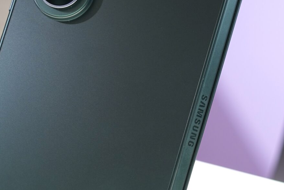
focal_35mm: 123
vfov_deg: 11.1
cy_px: 98
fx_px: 970
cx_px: 249
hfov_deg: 16.5
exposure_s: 1/125
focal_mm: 42
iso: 320
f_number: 4
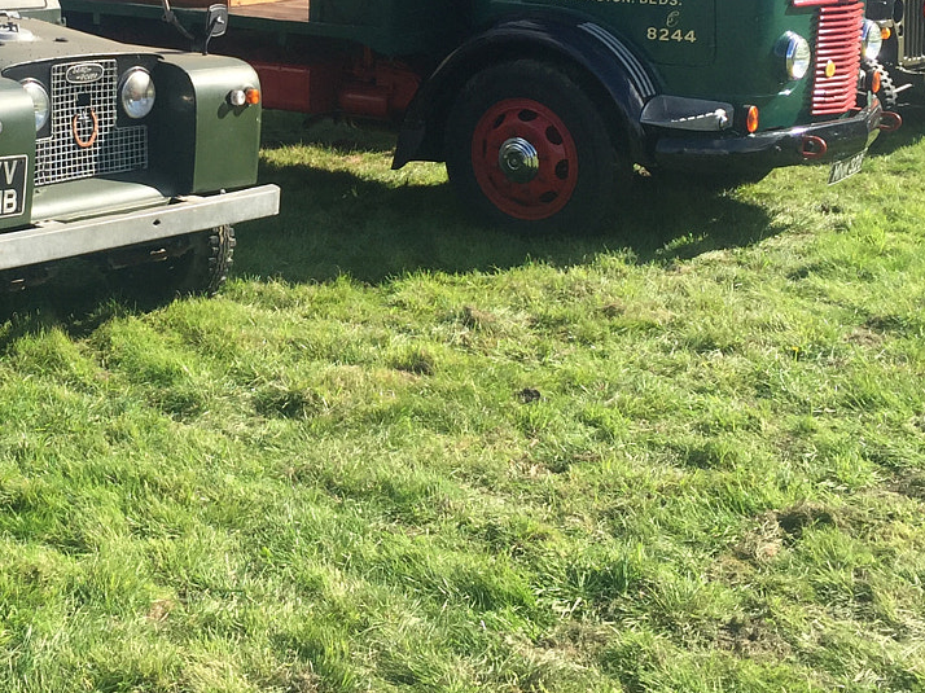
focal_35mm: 65
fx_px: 1736
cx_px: 176
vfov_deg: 22.0
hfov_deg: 29.1
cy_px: 69
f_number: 2.2
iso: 32
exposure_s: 1/1099
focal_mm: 4.15
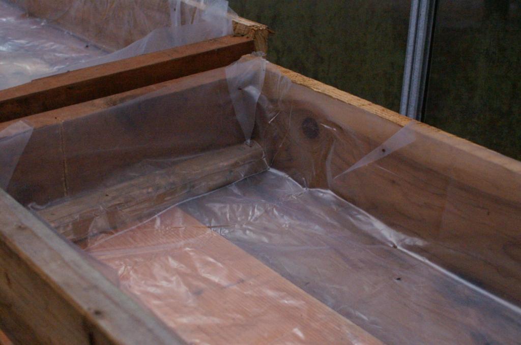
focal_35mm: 52
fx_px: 758
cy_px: 172
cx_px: 260
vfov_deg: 25.7
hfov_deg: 37.9
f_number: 5.6
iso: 3200
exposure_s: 1/160
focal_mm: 35
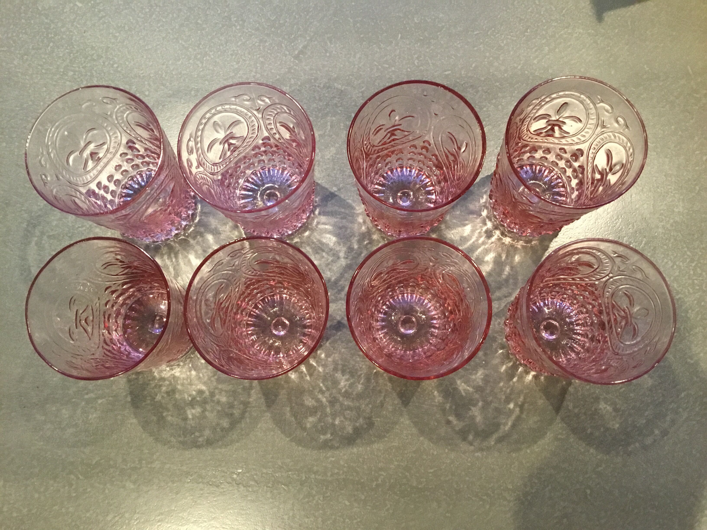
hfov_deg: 58.4
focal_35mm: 31
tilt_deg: -77.9
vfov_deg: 45.4
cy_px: 265
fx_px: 633
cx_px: 354
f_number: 2.4
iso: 200
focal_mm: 3.3
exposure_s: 1/25
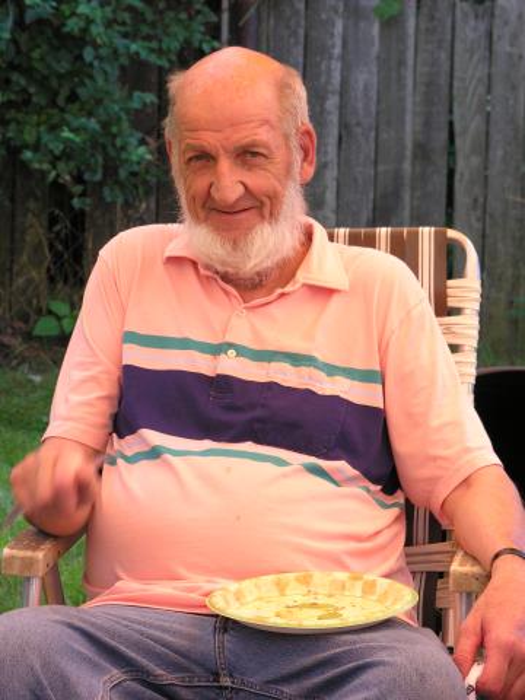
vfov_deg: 12.6
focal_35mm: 157
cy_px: 350
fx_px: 3175
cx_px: 262
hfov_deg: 9.5
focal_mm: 40
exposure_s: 1/65.7
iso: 50
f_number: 4.4
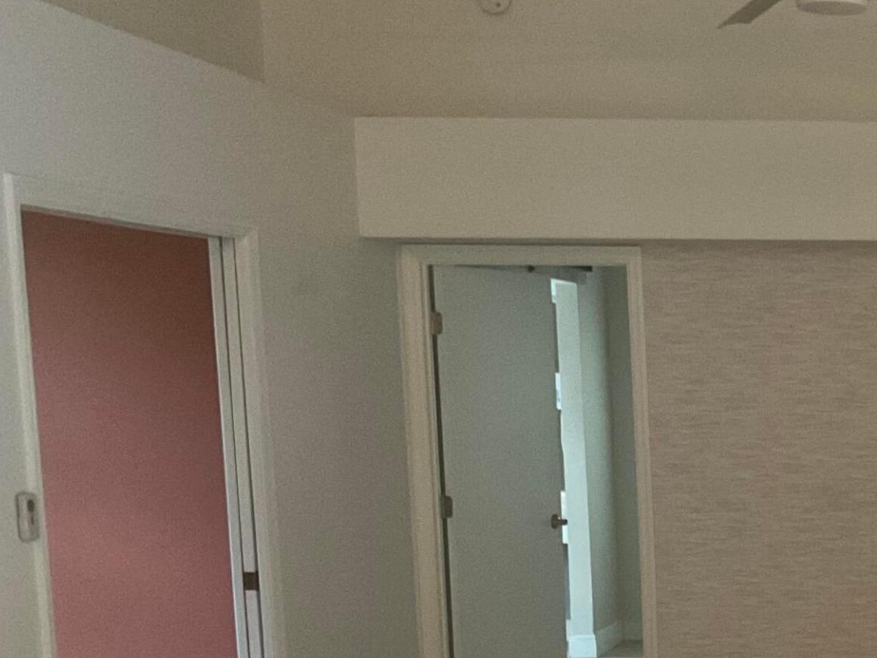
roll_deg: +0.1
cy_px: 649
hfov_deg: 23.4
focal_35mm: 75
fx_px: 1900
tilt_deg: -6.6
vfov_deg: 19.1
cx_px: 1104
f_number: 1.8
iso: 200
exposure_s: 1/40
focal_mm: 3
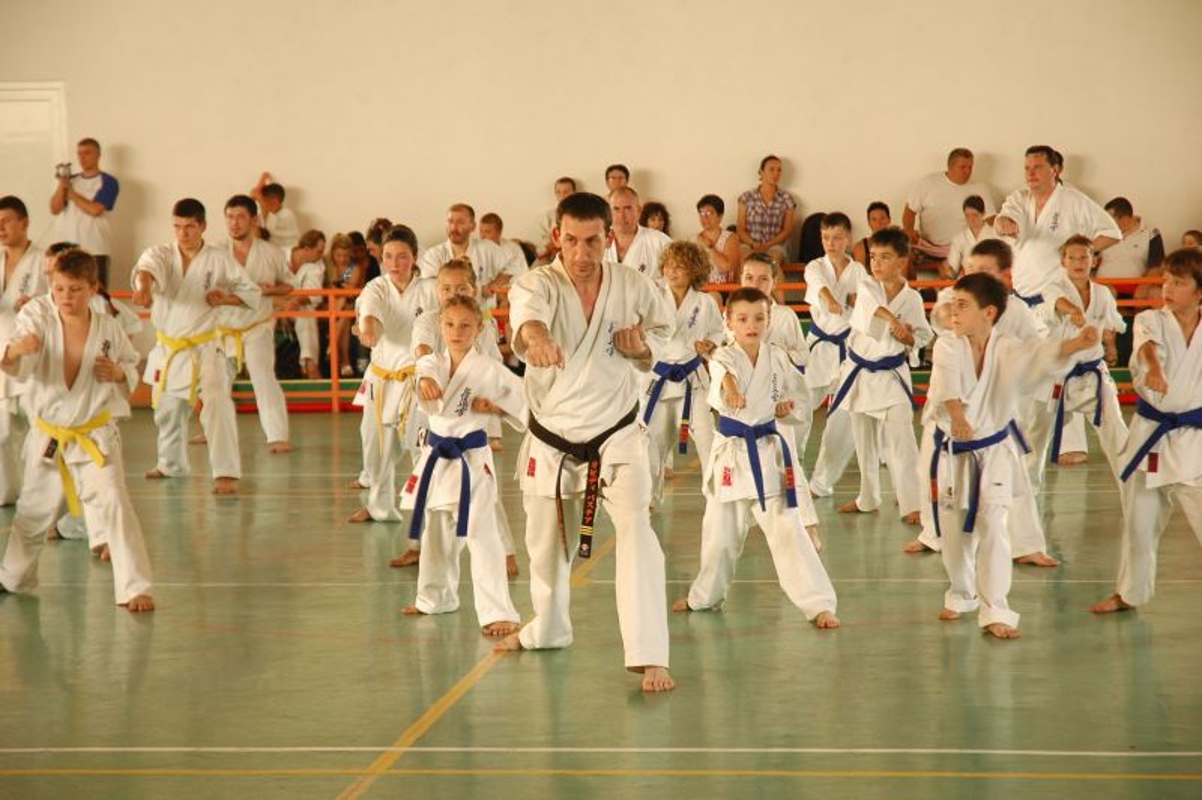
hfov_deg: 19.5
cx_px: 601
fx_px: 3503
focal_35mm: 105
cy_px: 400
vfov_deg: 13.0
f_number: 4.5
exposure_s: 1/25
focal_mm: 70
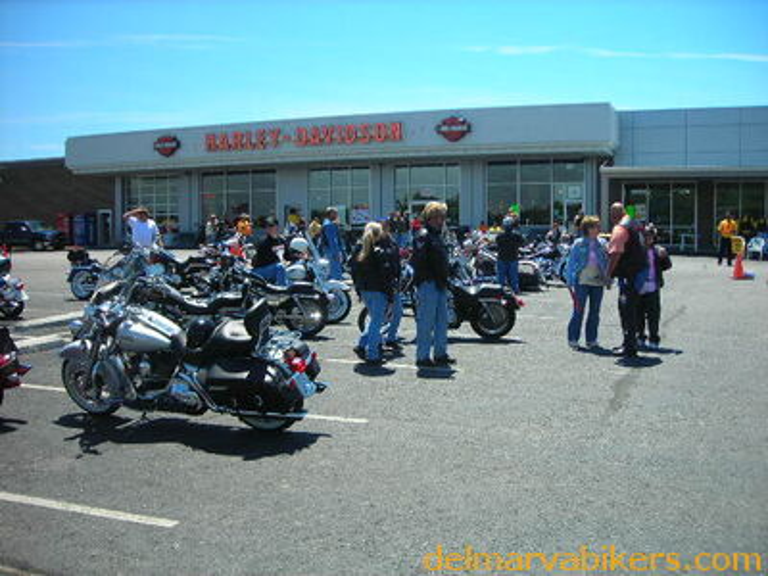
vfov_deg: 37.7
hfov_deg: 49.0
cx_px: 384
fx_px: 843
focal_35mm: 38
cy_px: 288
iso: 50
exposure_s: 1/470
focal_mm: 6.3
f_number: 3.2
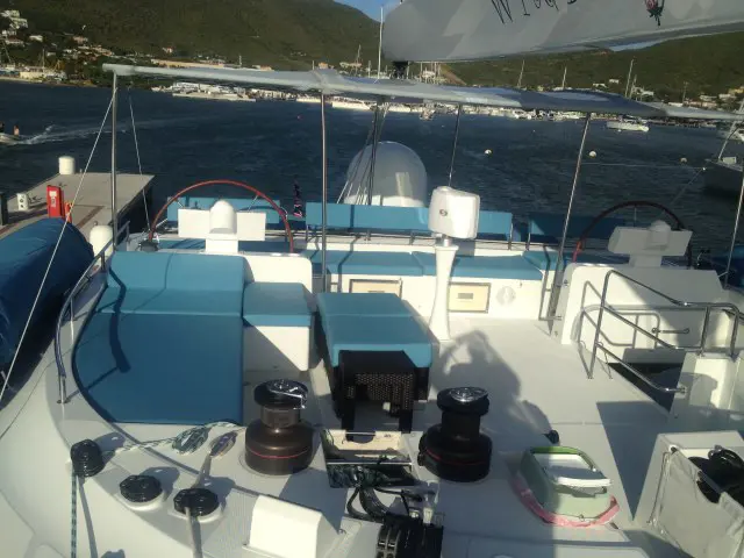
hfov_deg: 52.6
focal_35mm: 35
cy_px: 279
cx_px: 372
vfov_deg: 40.7
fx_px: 752
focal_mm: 4.28
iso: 50
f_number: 2.4
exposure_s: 1/3690
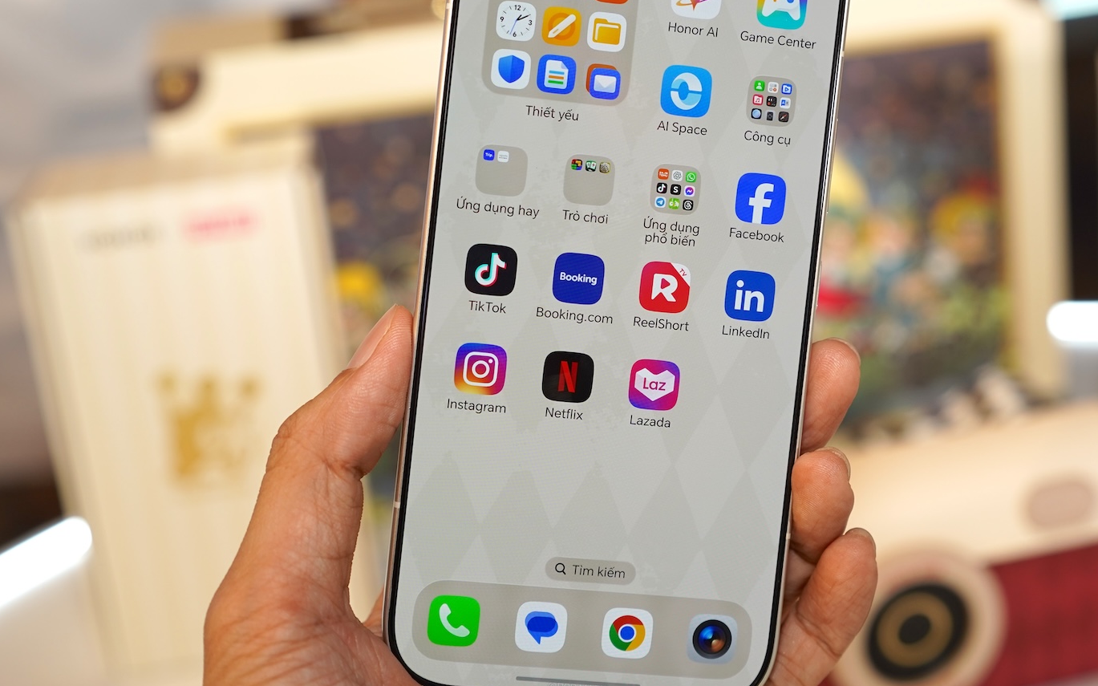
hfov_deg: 33.3
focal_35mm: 61
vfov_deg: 21.2
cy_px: 250
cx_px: 686
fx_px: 1825
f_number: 4
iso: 250
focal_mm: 40
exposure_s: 1/60
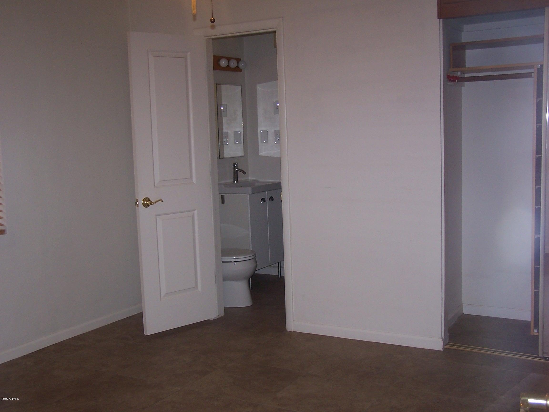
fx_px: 682
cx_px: 274
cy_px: 206
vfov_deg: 33.6
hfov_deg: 43.9
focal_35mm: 43
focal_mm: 7.1
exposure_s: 1/60
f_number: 2.8
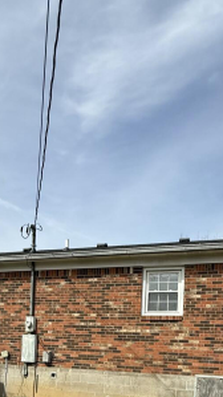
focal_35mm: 34
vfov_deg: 51.4
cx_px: 101
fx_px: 358
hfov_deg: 34.6
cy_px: 357
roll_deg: -2.0
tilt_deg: +0.3
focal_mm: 2.22
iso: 50
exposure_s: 1/2024
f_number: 2.2
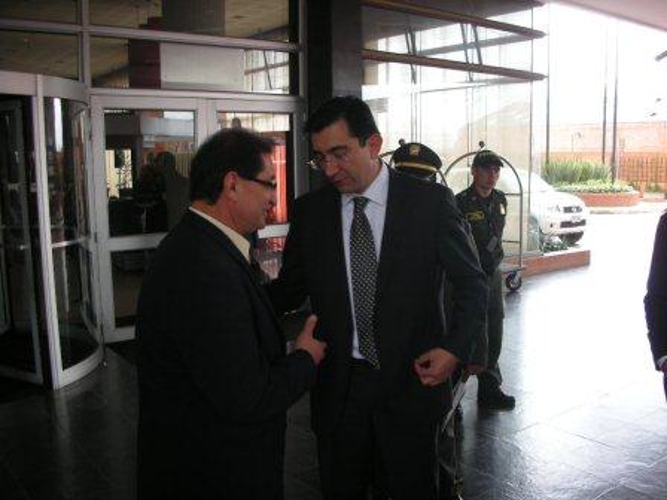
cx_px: 334
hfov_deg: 52.6
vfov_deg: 40.7
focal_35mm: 35
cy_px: 250
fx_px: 674
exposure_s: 1/56.2
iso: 50
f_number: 2.8
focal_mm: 5.8
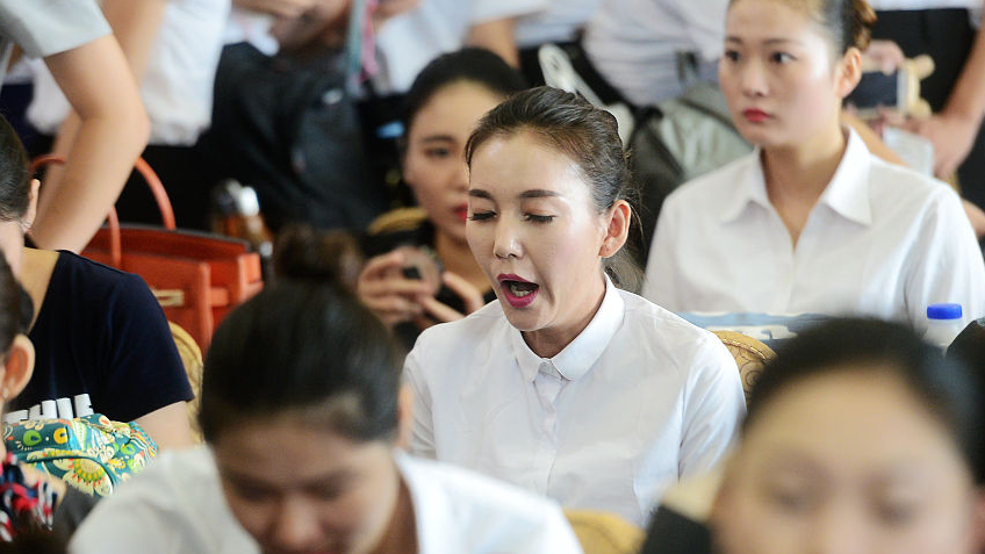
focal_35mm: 296
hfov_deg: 7.3
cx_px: 547
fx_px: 7731
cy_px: 373
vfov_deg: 4.1
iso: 1600
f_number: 2.8
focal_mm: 200
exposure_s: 1/80
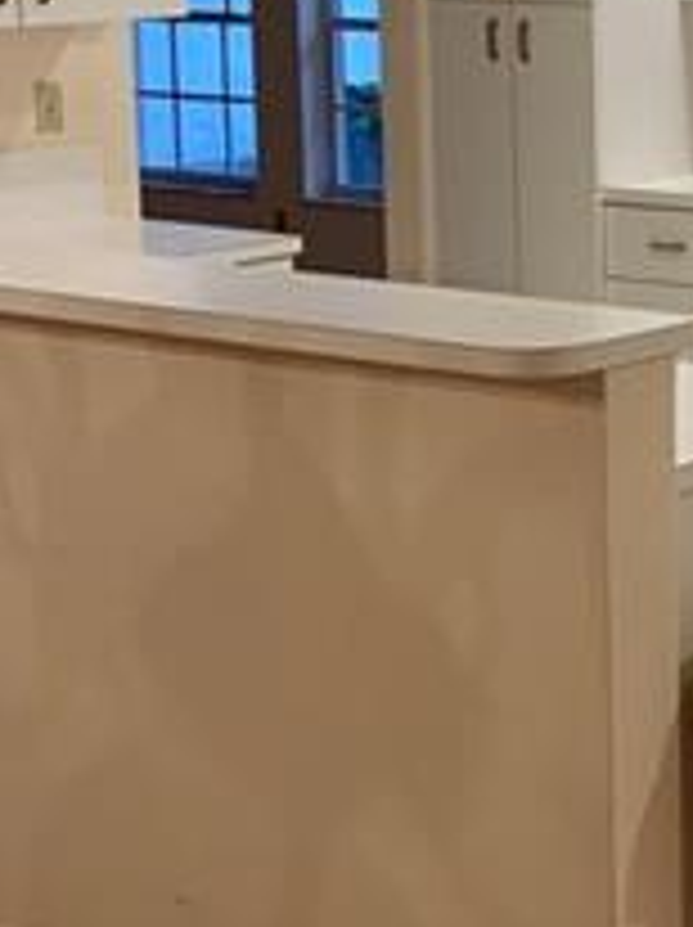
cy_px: 292
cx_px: 932
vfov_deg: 20.2
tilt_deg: -7.9
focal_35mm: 97
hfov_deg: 14.5
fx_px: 2595
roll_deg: +0.5
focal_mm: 4.25
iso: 125
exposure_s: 1/60
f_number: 1.8
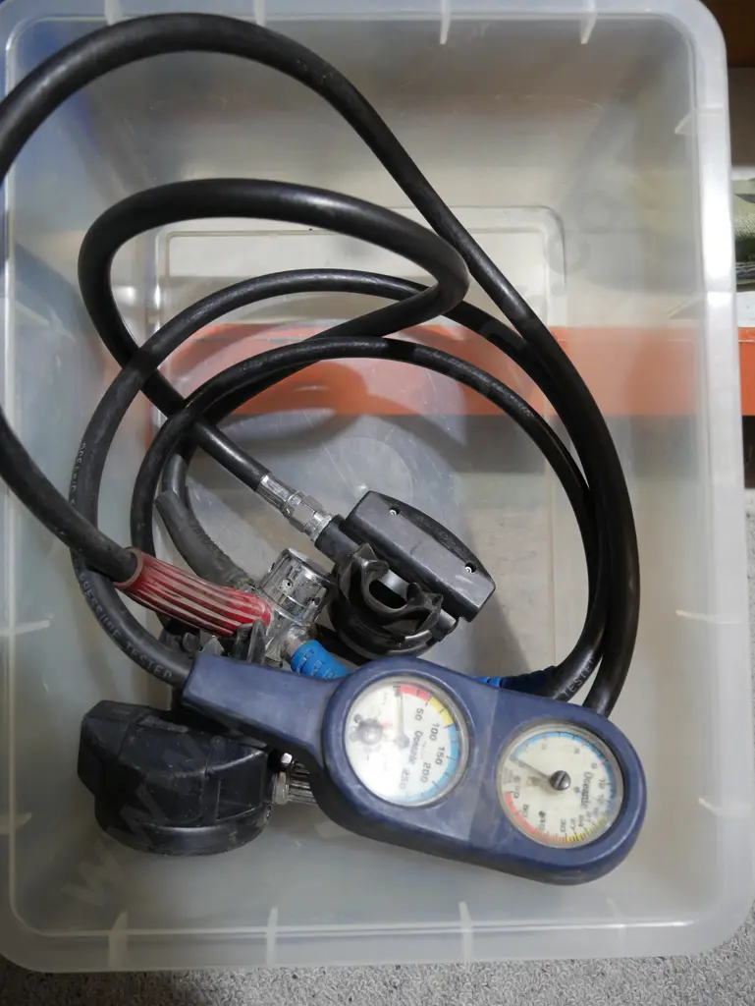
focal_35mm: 30
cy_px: 503
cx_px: 378
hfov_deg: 46.8
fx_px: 872
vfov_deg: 59.9
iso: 500
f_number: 3.6
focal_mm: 15
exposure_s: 1/60
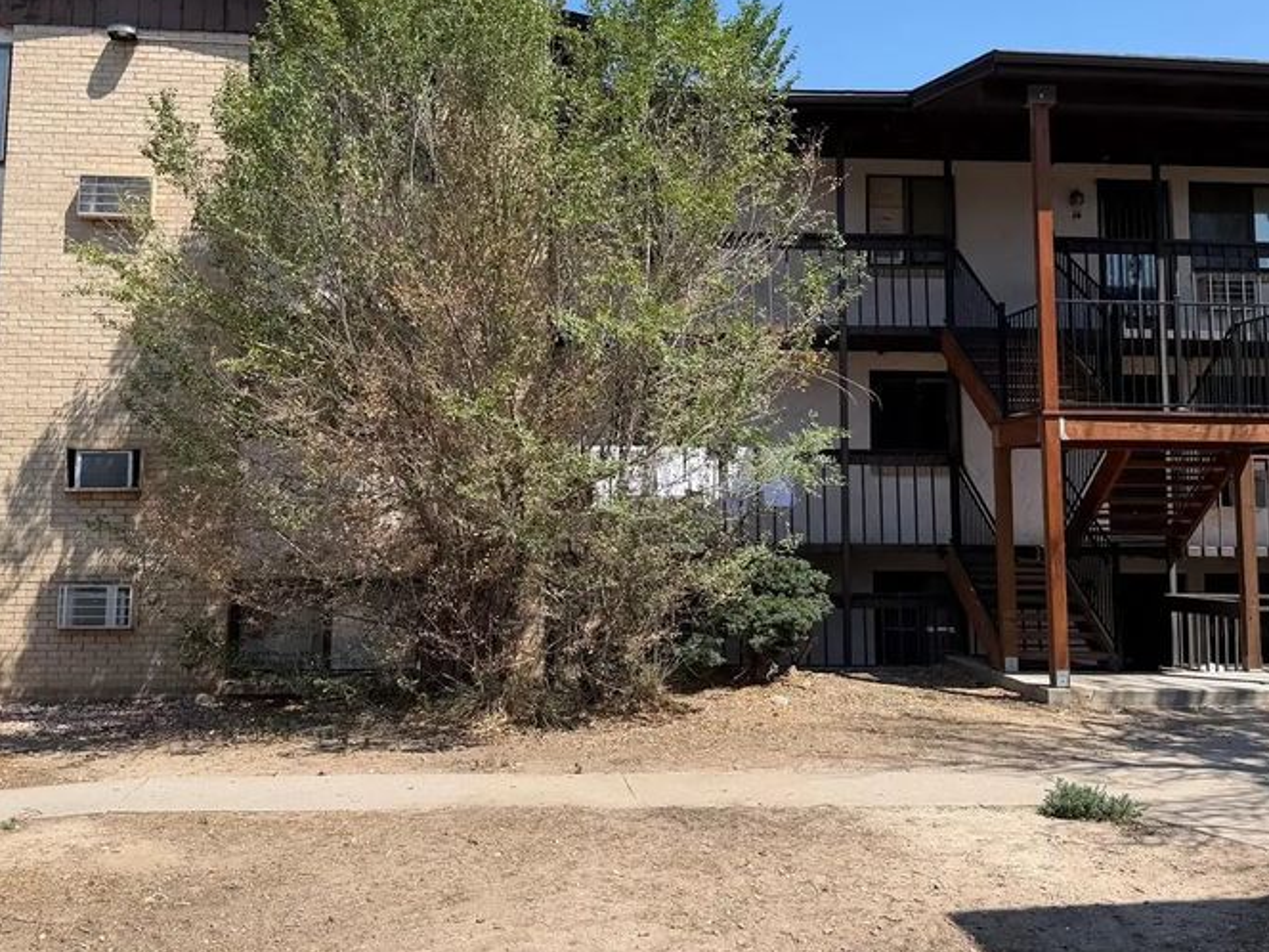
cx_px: 608
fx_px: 1356
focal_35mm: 37
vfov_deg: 38.5
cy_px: 377
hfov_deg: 50.1
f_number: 1.78
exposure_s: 1/3584
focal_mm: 6.76
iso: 80
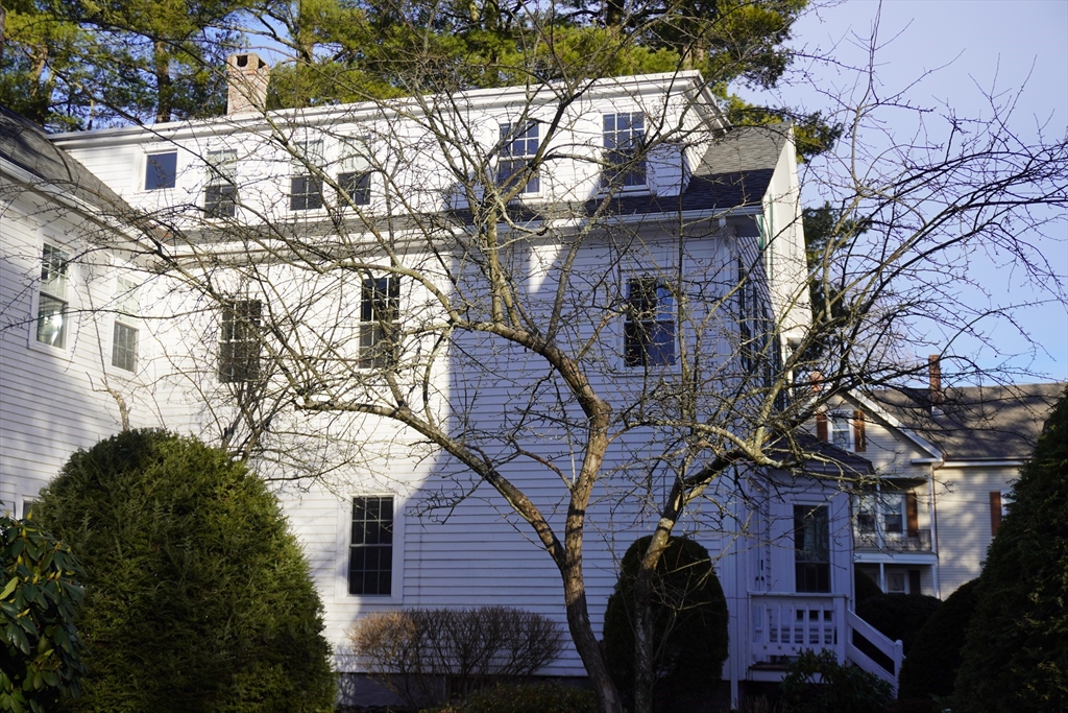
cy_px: 356
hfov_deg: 43.6
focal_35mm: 45
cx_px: 534
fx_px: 1335
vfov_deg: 29.9
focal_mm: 30
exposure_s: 1/400
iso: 100
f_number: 5.6
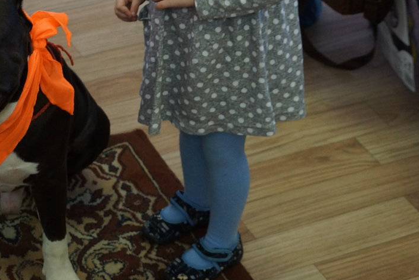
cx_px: 122
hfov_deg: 16.0
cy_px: 18
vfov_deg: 10.6
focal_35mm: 128
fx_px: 1490
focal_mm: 40
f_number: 4.5
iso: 800
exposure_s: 1/50
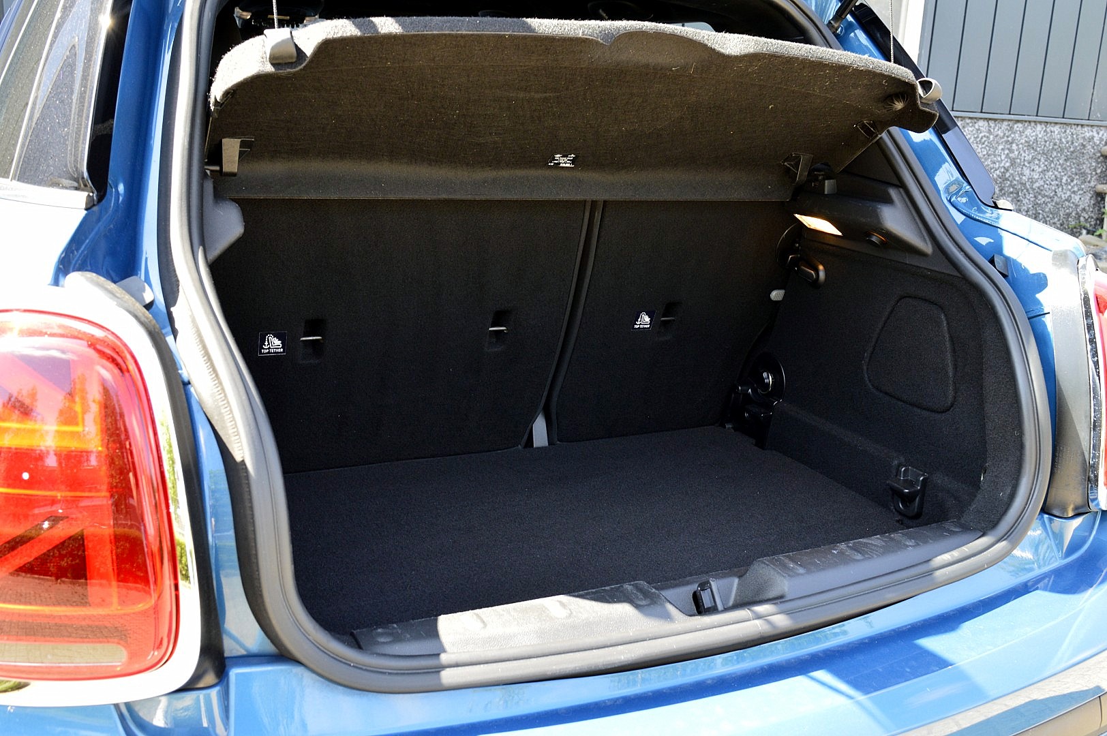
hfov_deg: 55.1
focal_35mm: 34
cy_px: 368
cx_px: 554
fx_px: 1060
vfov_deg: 38.3
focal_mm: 23
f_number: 8
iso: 500
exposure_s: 1/60
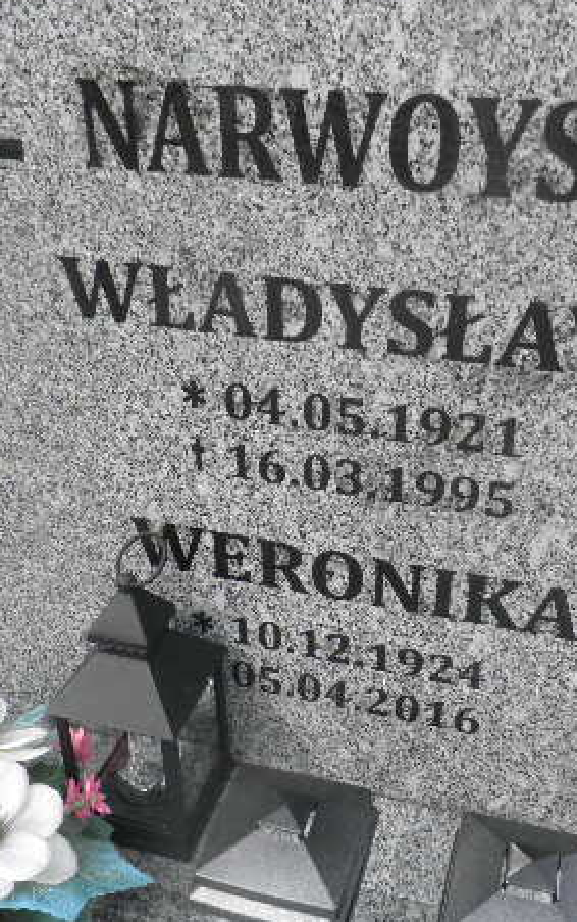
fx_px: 905
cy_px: 459
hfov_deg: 35.3
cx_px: 343
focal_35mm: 36
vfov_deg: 54.0
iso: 64
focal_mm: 4.3
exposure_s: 1/100
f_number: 8.3
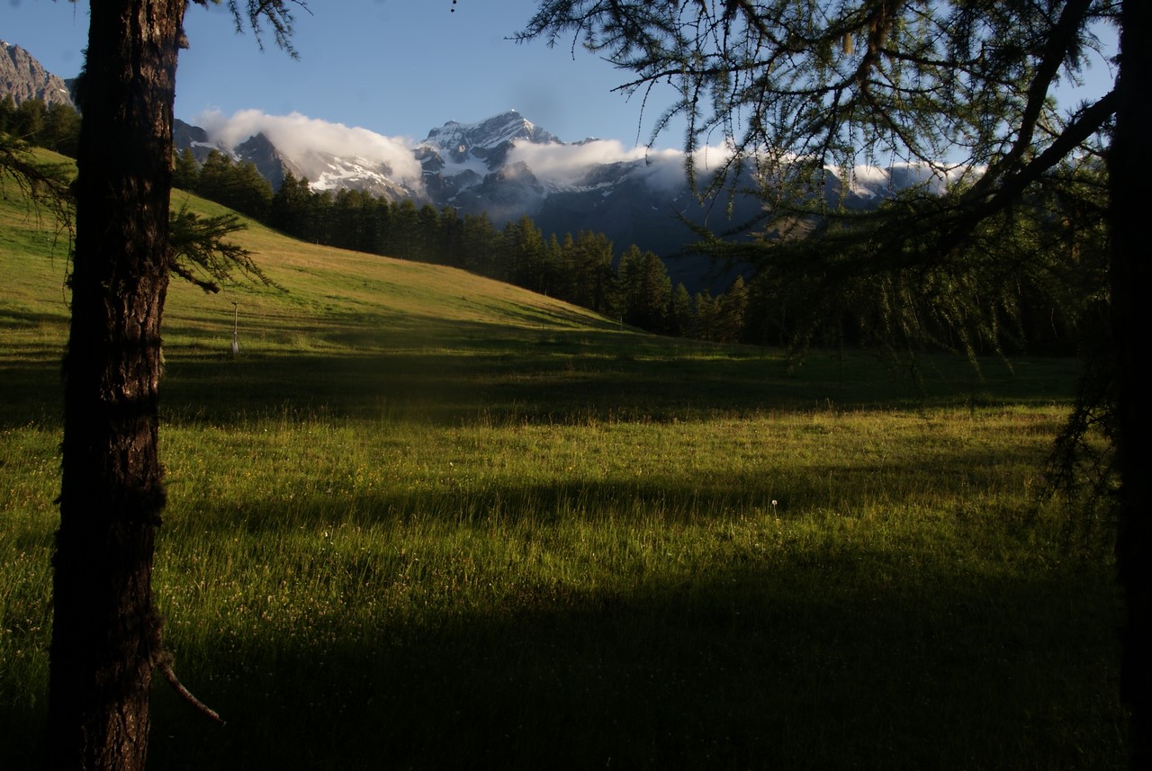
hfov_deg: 57.2
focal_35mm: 33
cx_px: 576
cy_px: 386
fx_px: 1057
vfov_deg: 40.1
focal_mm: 22
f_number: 13
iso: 100
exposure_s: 1/60
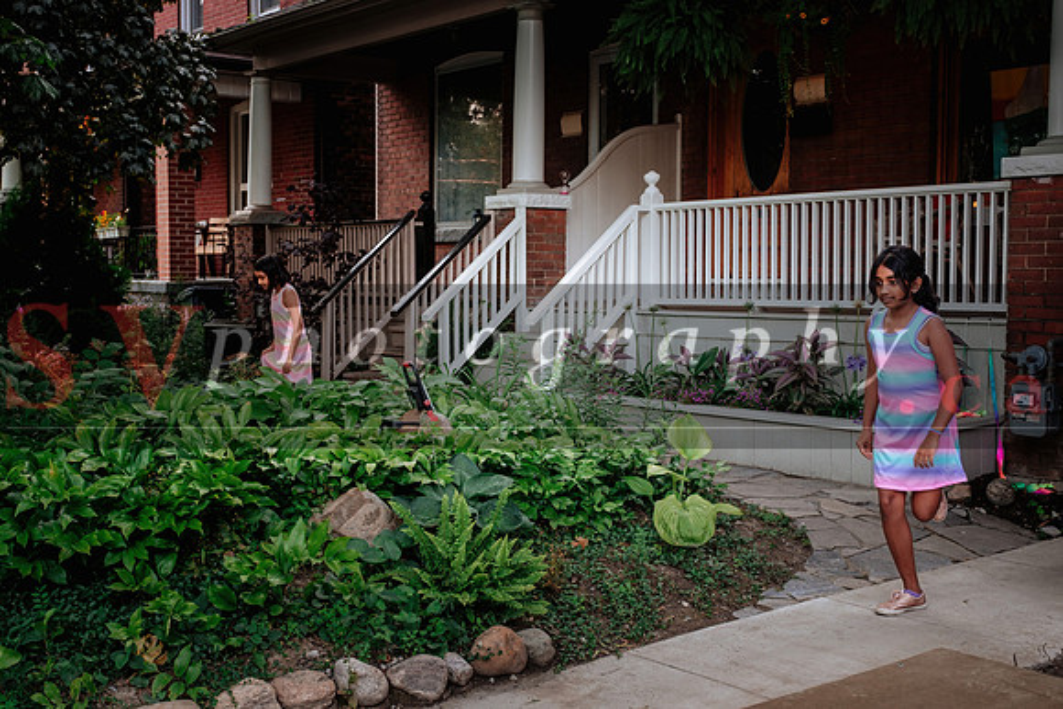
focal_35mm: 44
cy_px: 354
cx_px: 532
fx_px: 1299
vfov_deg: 30.5
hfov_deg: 44.5
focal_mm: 29.2
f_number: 2.8
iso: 400
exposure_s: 1/125
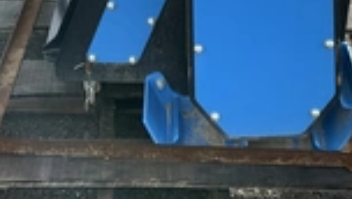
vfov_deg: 13.9
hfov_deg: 25.5
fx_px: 776
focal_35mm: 83
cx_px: 137
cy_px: -81
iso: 25
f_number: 1.8
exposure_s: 1/342
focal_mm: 3
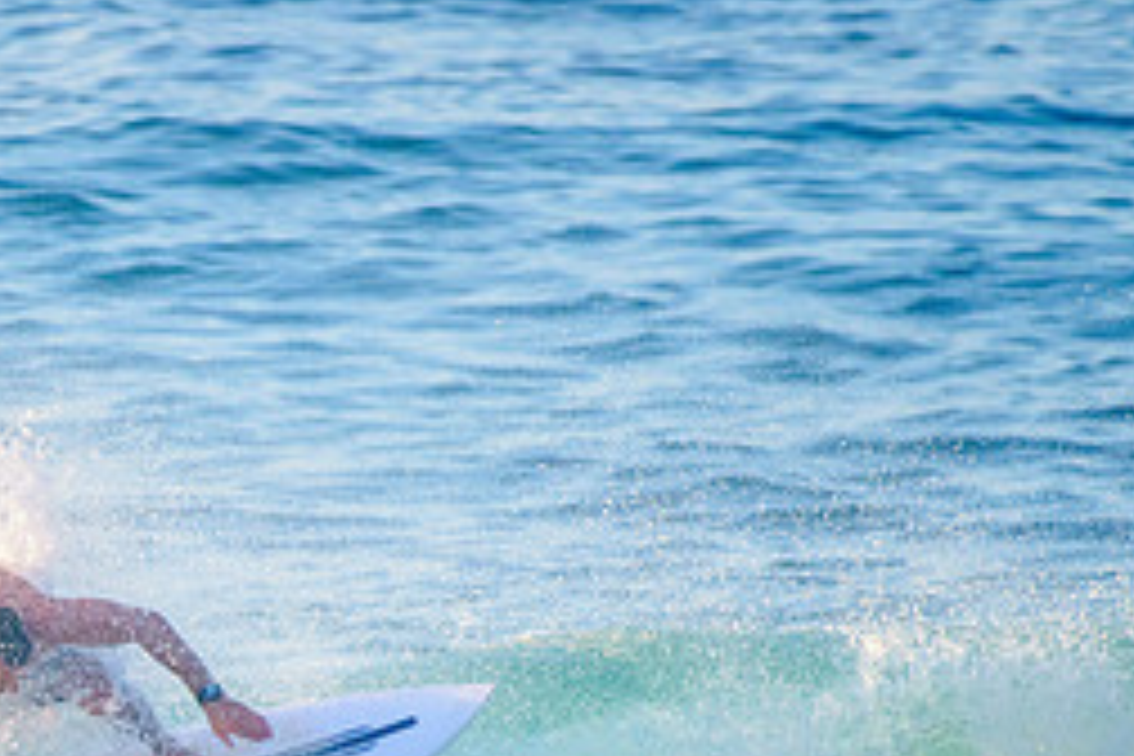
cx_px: 108
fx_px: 36222
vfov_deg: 1.2
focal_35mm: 1150
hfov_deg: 1.8
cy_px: 866
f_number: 5.6
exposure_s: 1/2000
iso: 1100
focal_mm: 500
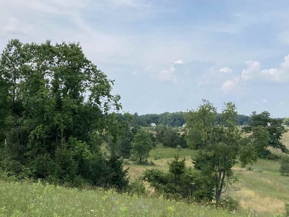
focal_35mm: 53
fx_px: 443
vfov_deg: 27.2
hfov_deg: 35.7
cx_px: 92
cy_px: 158
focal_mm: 3.99
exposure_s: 1/1473
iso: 20
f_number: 1.8
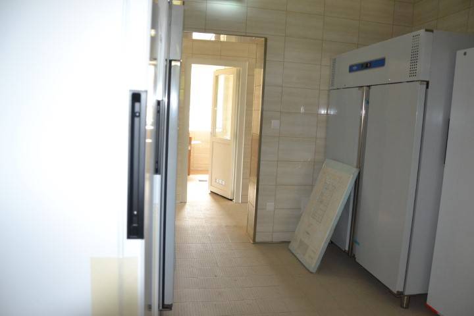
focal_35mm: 27
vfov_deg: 47.9
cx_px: 237
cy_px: 158
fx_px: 355
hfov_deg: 67.4
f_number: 3.5
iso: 1100
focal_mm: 18
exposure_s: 1/60
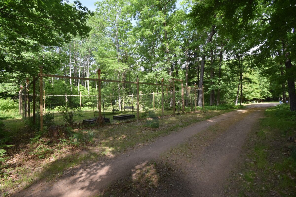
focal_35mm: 15
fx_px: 123
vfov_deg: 77.3
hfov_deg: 100.4
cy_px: 98
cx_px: 148
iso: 320
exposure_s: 1/200
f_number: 10
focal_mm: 10
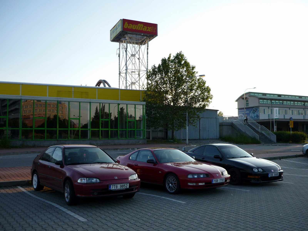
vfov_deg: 42.9
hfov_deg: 55.4
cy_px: 116
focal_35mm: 33
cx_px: 154
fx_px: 294
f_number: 2.8
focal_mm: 5.5
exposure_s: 1/320
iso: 100
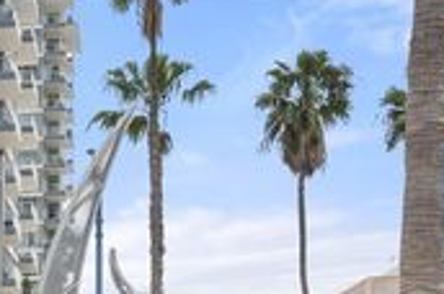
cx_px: -137
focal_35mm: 102
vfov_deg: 12.8
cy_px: 416
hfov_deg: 18.6
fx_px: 1256
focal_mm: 35
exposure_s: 1/500
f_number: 8
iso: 250
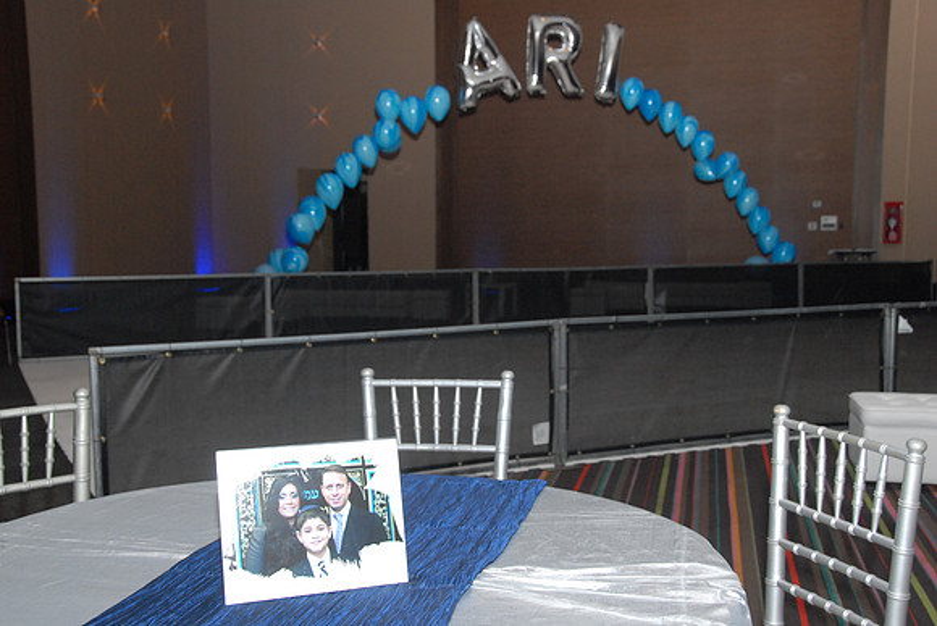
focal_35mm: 40
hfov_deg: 47.9
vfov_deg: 33.1
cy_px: 313
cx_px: 468
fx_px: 1055
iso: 800
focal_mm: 27
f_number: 7.1
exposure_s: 1/80
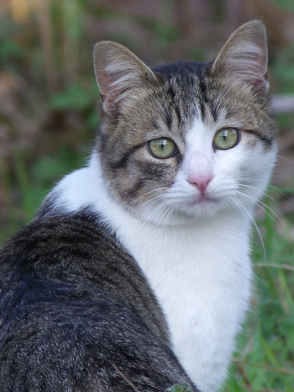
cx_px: 147
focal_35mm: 38
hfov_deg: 37.7
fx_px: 430
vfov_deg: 49.0
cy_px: 196
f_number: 2.8
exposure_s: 1/80
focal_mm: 7.9
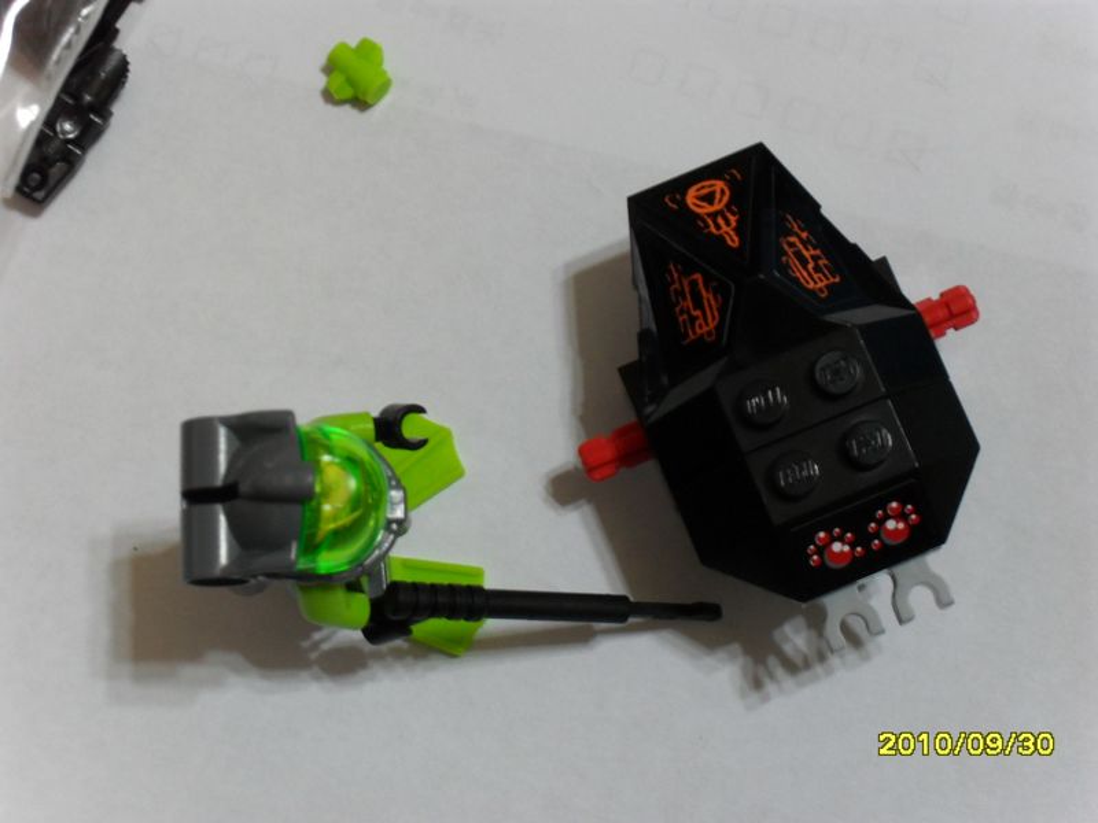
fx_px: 2220
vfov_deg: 21.0
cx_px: 549
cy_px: 412
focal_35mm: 70
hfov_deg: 27.8
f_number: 4
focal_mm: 12.3
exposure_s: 1/15
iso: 200
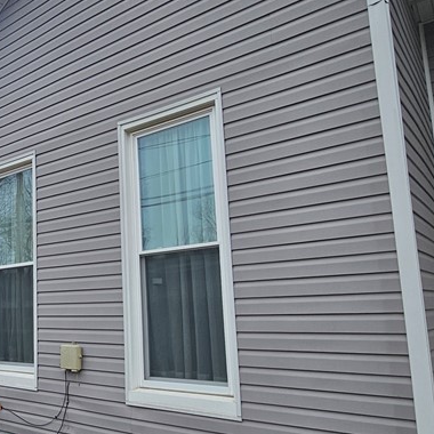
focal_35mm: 31
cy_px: 250
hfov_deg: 49.0
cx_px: 78
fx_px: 440
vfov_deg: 52.3
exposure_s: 1/2027
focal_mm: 2.2
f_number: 2.2
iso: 50
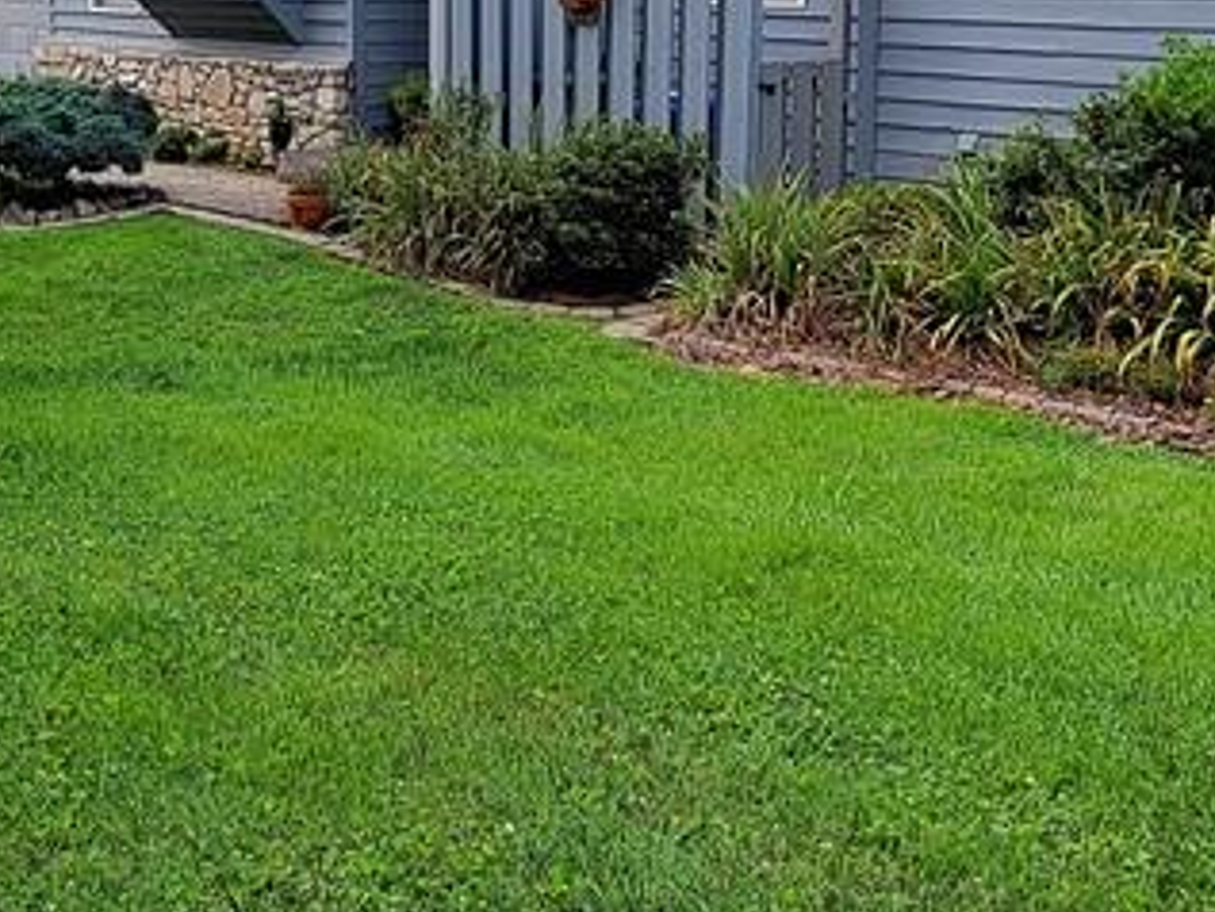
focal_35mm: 42
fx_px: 1475
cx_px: 552
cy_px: 215
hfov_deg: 44.7
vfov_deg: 33.6
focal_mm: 2.2
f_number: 2.2
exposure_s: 1/357
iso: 50
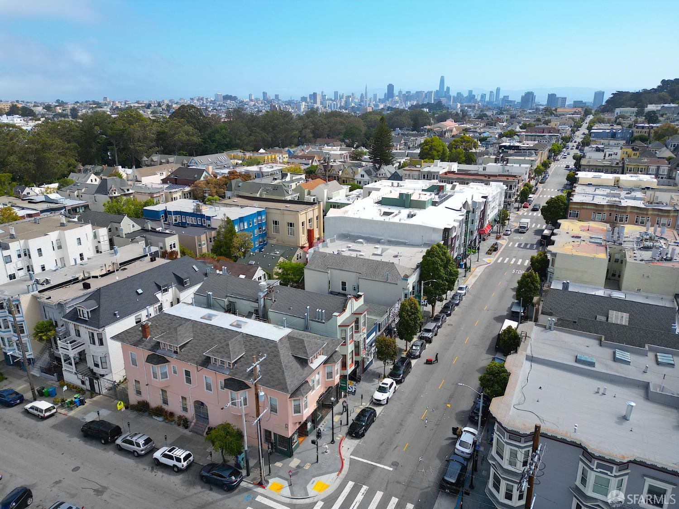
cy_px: 254
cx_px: 340
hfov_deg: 71.6
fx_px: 471
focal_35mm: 24
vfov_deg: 56.8
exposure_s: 1/2500
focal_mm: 6.72
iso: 100
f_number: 1.7
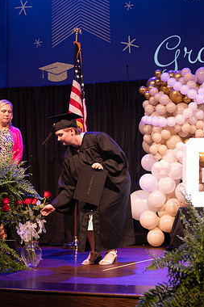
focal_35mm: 58
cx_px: 73
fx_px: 493
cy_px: 152
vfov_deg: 34.5
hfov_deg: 23.3
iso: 1600
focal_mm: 38
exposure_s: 1/200
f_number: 4
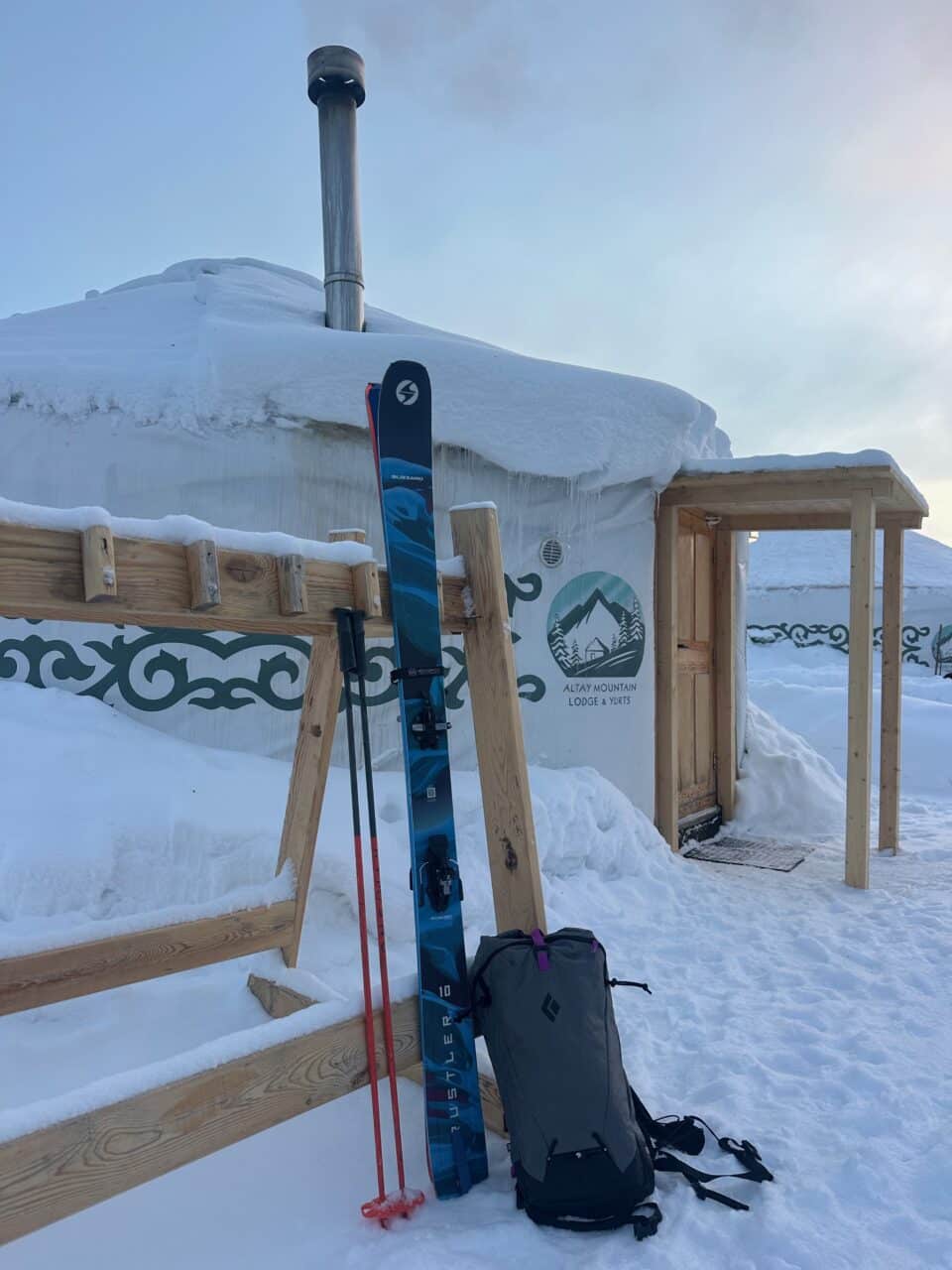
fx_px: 880
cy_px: 635
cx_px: 476
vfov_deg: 71.6
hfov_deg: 56.8
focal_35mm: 24
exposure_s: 1/718
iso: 80
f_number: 1.78
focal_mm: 6.86
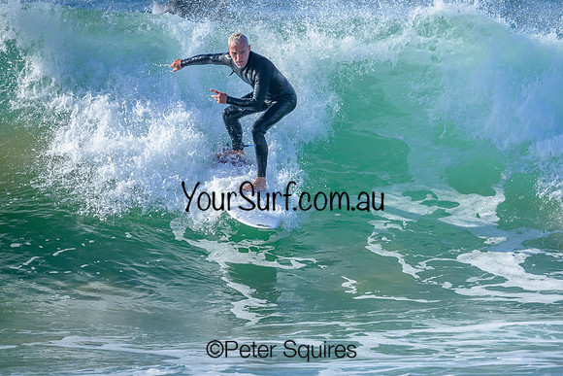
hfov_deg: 1.9
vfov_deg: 1.3
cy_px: 177
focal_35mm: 1100
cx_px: 329
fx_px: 17204
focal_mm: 800
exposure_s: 1/2000
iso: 360
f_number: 6.3
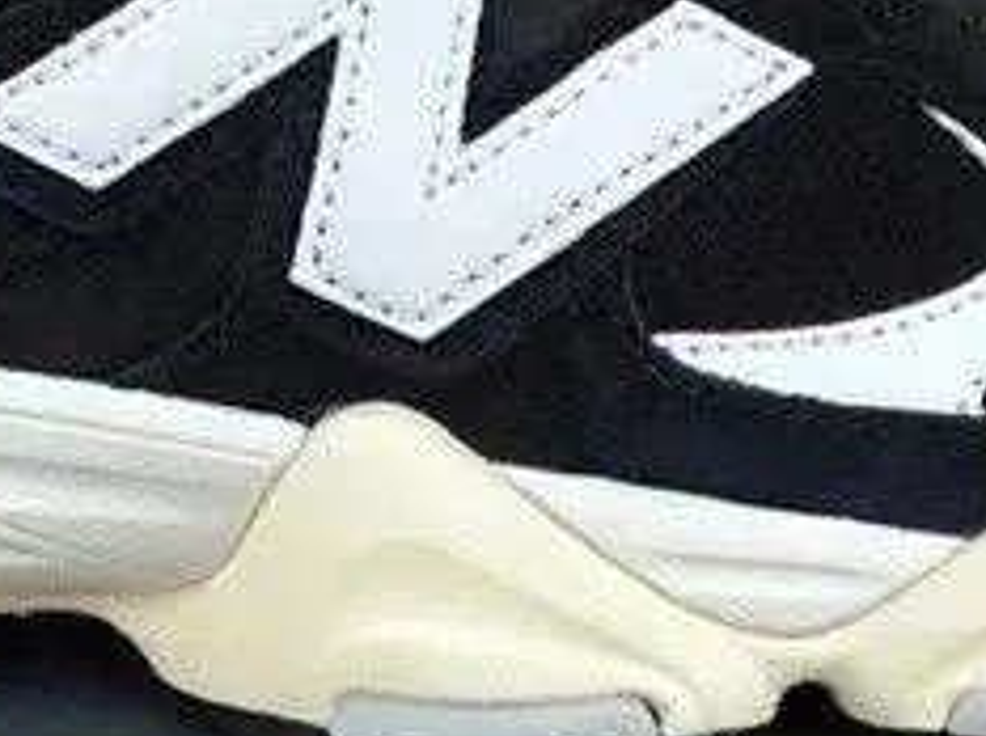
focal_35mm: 120
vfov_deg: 12.3
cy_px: 531
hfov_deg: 16.4
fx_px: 3413
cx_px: 288
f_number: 2.4
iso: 25
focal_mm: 3.3
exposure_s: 1/242
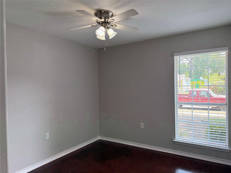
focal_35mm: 24
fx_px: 160
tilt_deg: -0.7
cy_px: 86
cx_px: 116
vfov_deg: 56.8
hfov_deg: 71.6
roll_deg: +1.3
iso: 100
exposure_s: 1/164
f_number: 1.78
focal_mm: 6.76
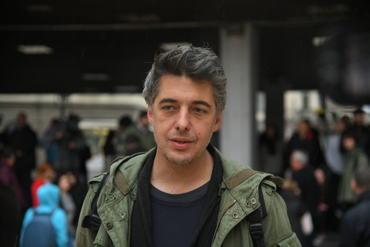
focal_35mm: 82
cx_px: 185
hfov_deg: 24.8
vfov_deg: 16.7
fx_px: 843
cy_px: 124
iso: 800
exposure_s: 1/250
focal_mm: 82
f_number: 4
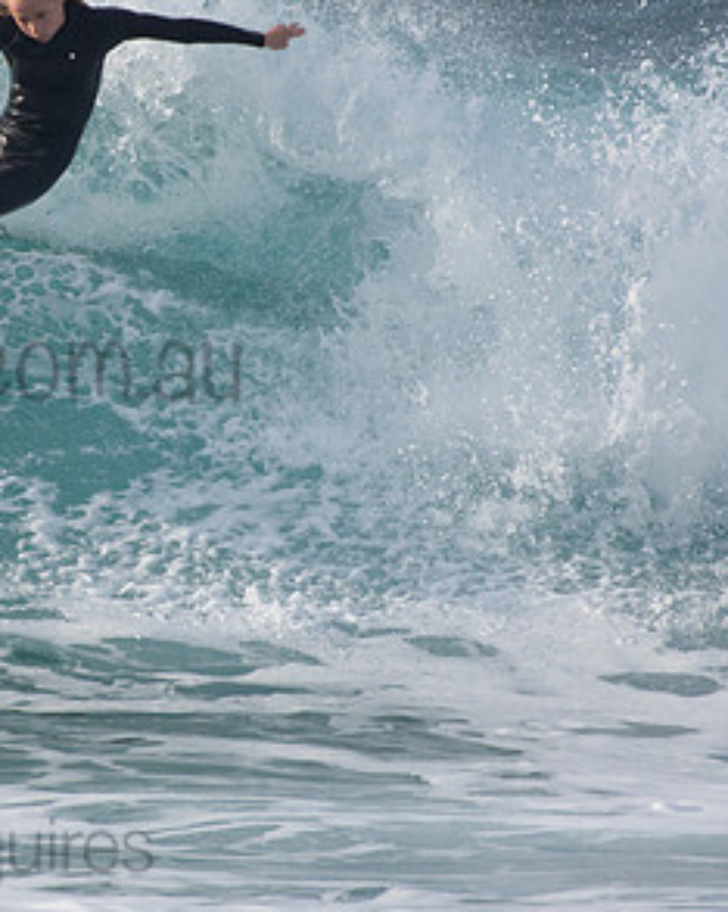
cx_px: -87
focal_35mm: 1396
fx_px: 37637
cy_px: 328
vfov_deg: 1.4
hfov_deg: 1.1
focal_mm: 500
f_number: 5.6
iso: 450
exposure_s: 1/2000
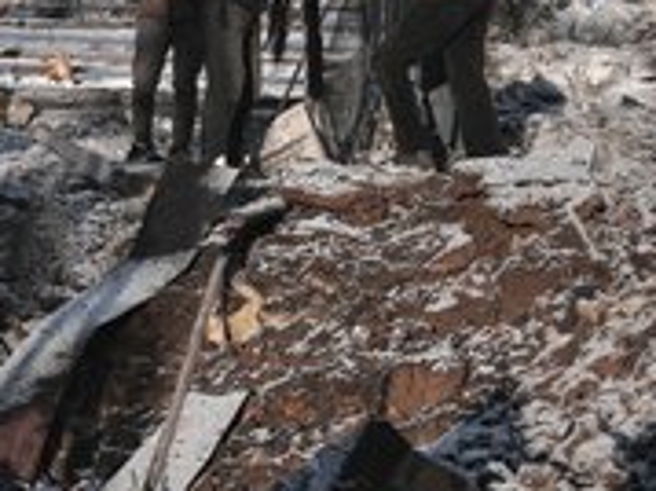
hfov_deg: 17.5
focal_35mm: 112
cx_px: 176
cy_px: 101
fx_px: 2121
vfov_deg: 13.1
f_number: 5
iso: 200
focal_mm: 52
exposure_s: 1/3333
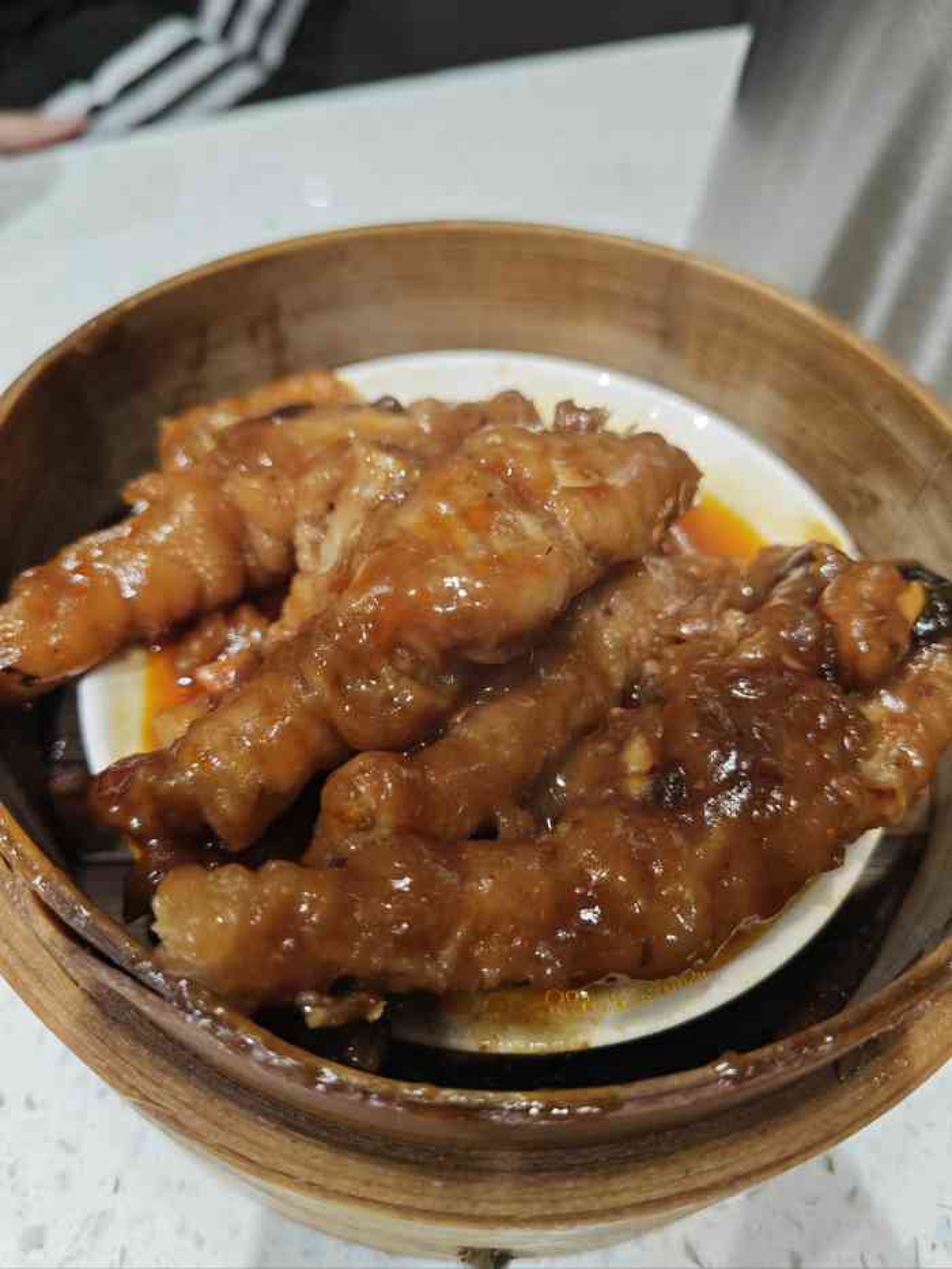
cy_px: 634
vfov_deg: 73.9
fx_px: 843
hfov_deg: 58.9
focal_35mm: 23
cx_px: 476
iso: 64
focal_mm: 5.43
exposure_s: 1/100
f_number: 1.8
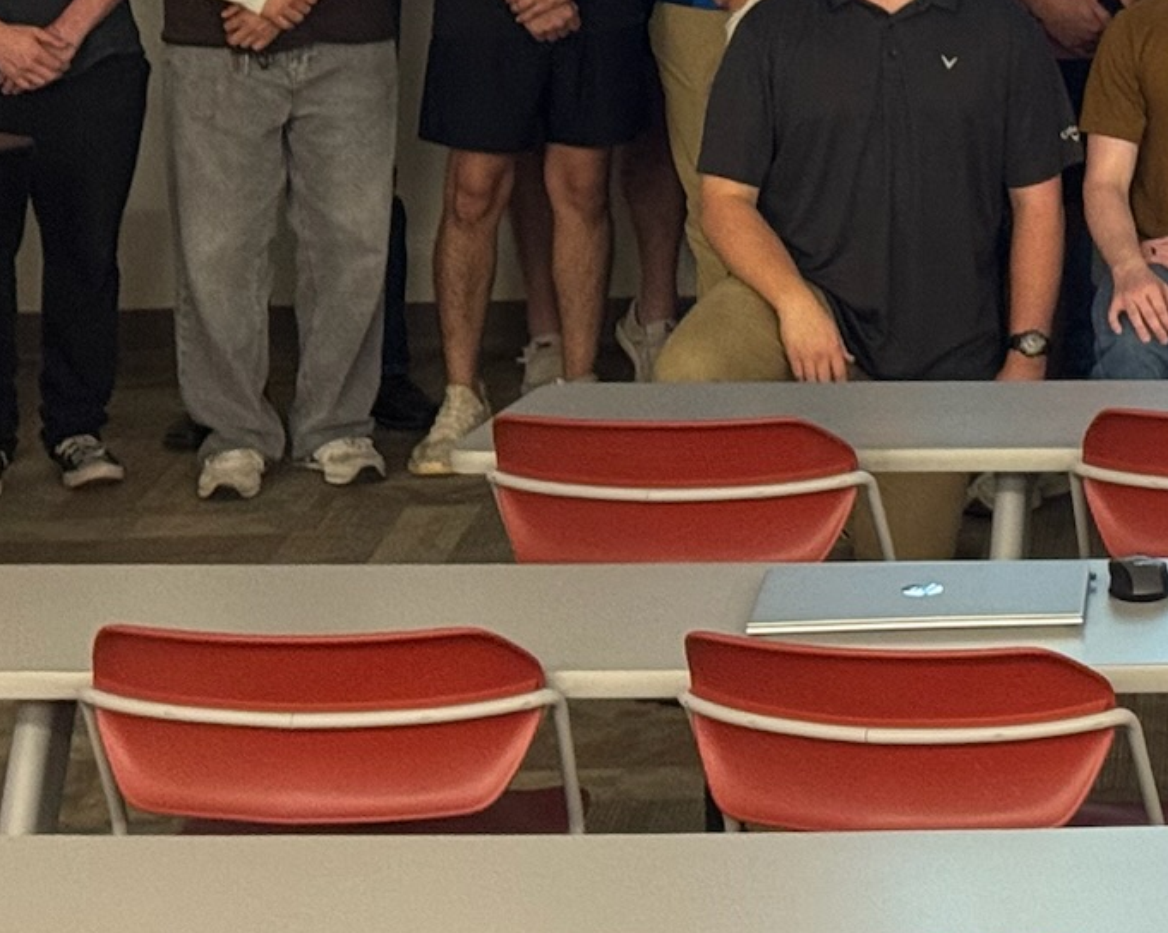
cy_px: -202
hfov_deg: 13.1
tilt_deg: -6.9
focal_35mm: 141
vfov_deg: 10.7
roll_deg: +0.1
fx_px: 4871
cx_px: 1581
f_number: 1.78
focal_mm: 6.76
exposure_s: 1/50
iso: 250
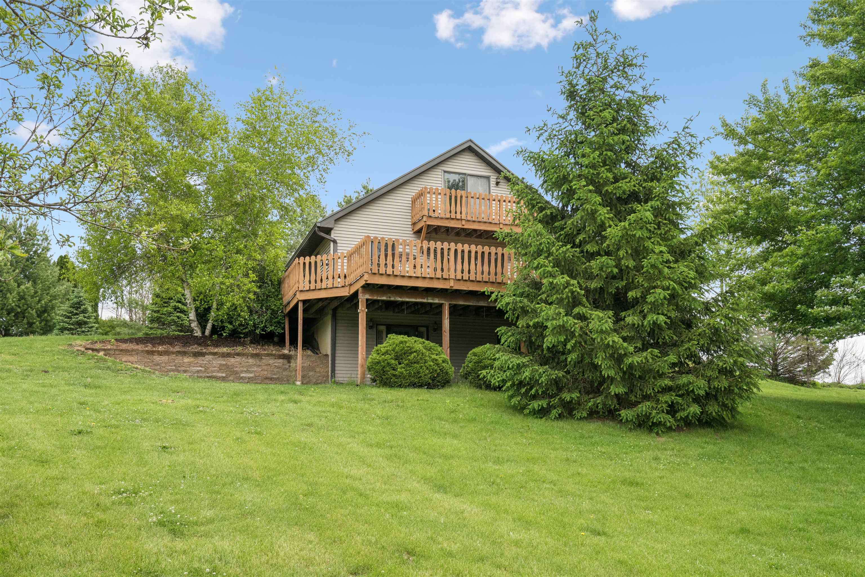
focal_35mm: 30
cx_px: 432
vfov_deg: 43.6
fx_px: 721
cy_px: 288
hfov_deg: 61.9
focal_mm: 30
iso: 800
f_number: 10
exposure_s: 1/640
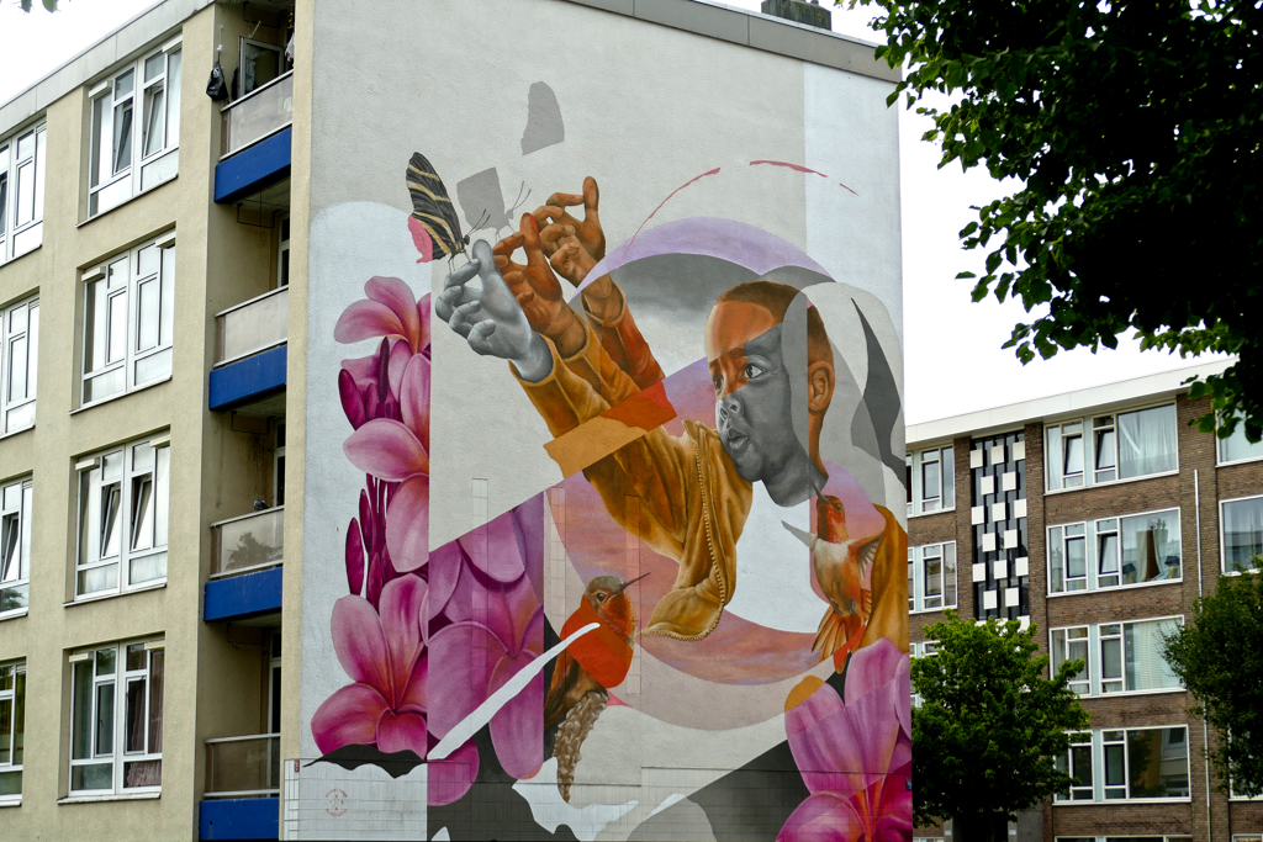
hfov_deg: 28.8
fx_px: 2456
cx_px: 632
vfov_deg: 19.5
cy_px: 421
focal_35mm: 70
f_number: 3.7
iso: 125
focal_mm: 25.6
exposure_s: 1/800
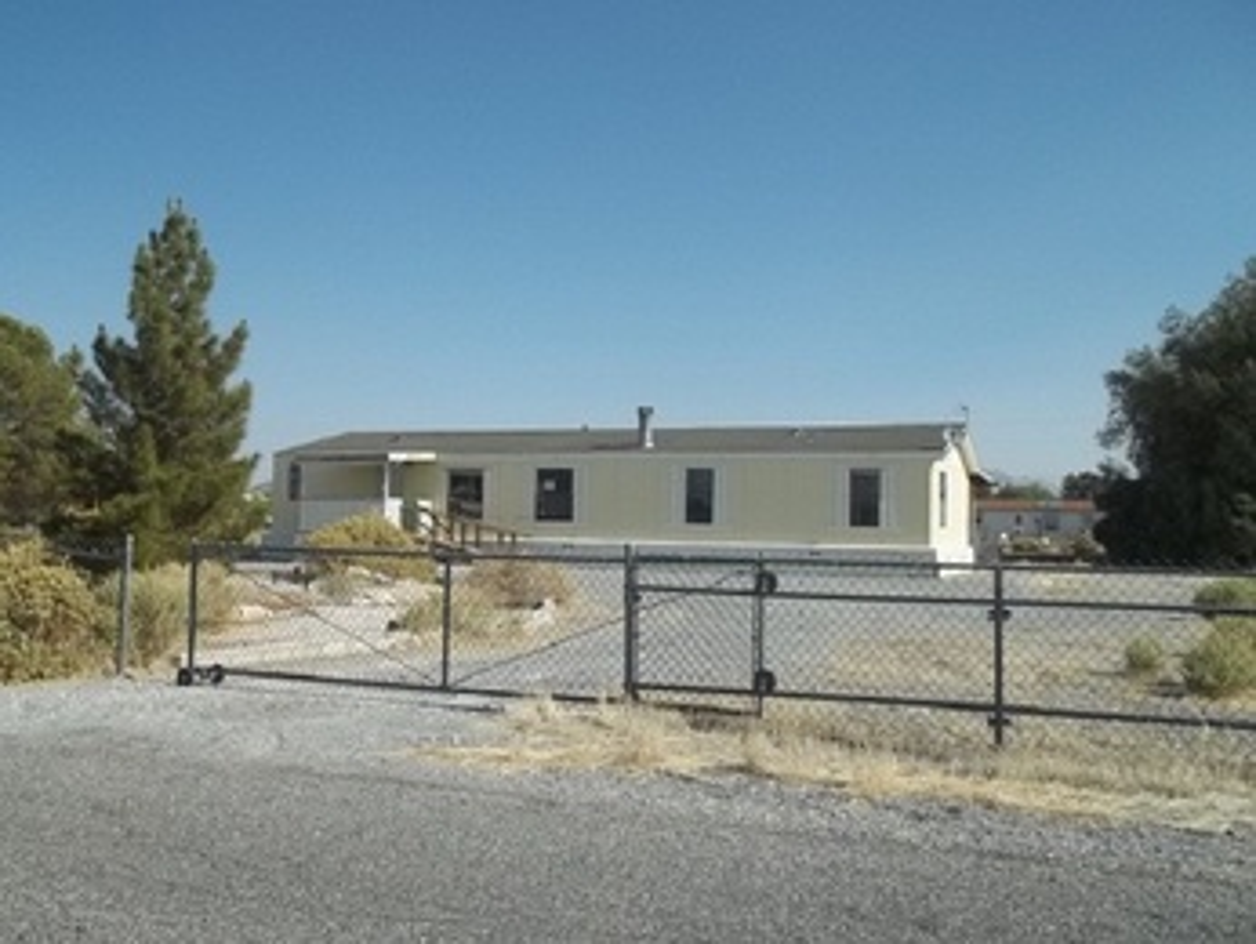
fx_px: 1198
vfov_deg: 43.0
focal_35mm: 33
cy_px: 472
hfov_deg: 55.3
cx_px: 628
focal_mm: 5.9
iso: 64
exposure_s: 1/200
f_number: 8
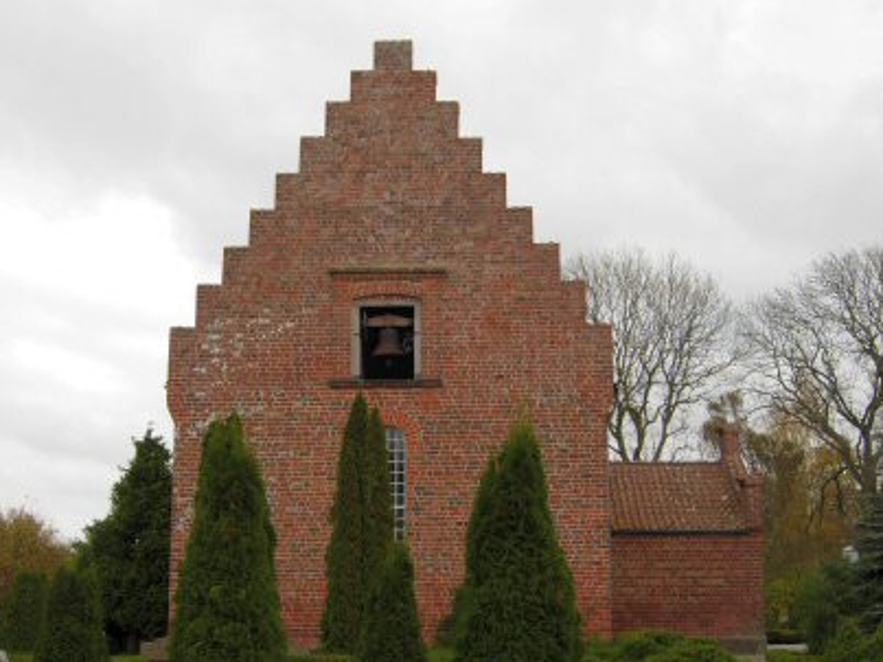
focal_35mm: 38
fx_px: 969
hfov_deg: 49.0
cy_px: 339
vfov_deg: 37.7
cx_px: 448
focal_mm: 7.5
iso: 50
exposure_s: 1/157
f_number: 3.8
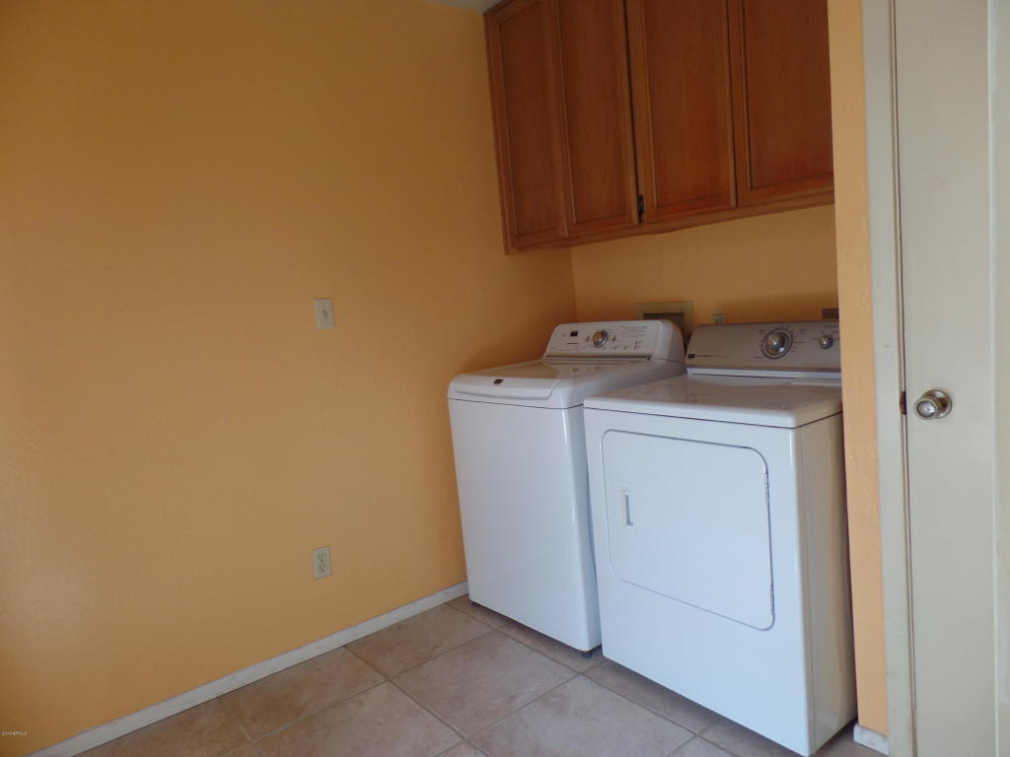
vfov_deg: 58.9
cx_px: 505
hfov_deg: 73.9
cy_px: 378
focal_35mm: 23
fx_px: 671
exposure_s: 1/30
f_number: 2.8
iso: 80
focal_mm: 4.1
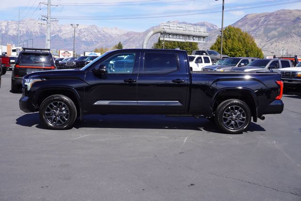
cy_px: 100
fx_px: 389
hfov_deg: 42.3
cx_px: 150
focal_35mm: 46
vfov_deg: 29.0
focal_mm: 31
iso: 100
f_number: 11
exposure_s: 1/125
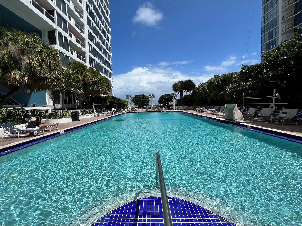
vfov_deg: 89.9
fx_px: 113
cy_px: 113
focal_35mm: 13
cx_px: 151
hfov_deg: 106.2
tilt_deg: -3.2
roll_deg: +0.6
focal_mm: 1.57
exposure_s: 1/3650
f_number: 1.8
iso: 32
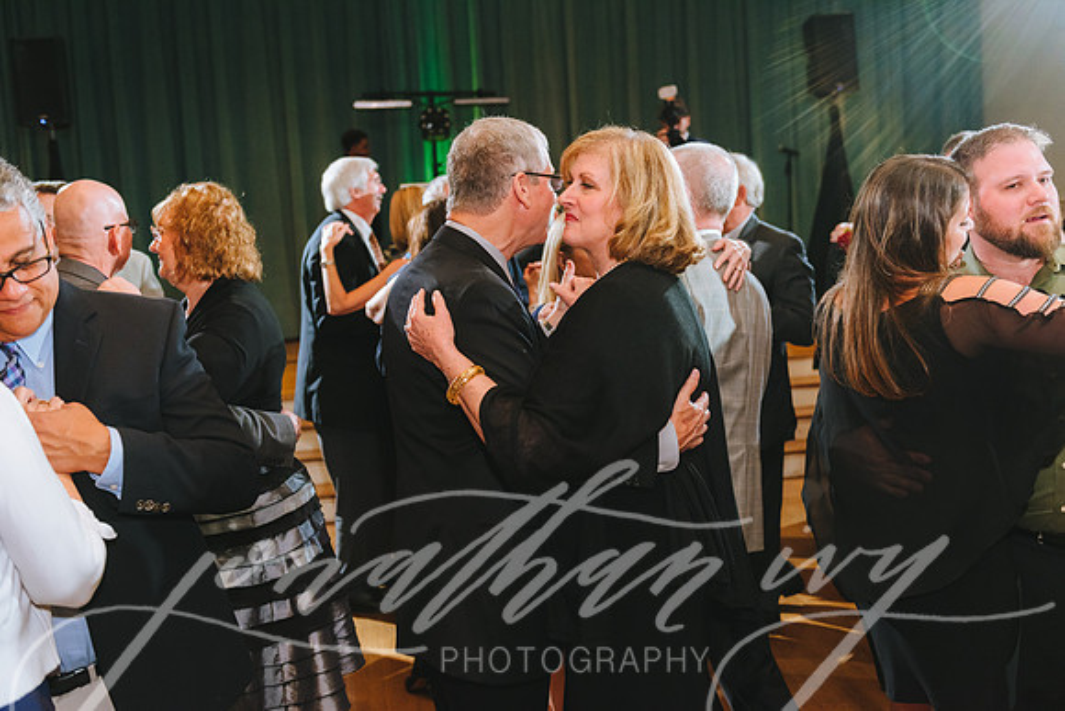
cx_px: 532
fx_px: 1243
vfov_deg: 31.9
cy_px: 356
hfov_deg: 46.4
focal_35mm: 42
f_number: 3.5
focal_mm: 42
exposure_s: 1/160
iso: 1250
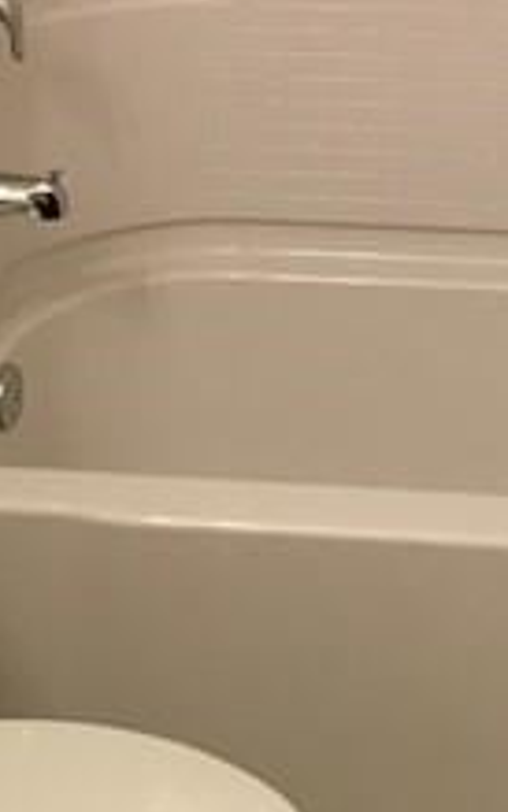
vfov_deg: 20.6
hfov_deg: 14.3
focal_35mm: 90
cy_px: -304
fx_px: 1992
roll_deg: -1.8
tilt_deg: -6.1
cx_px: 527
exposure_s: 1/30
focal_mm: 4.15
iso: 80
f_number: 2.2
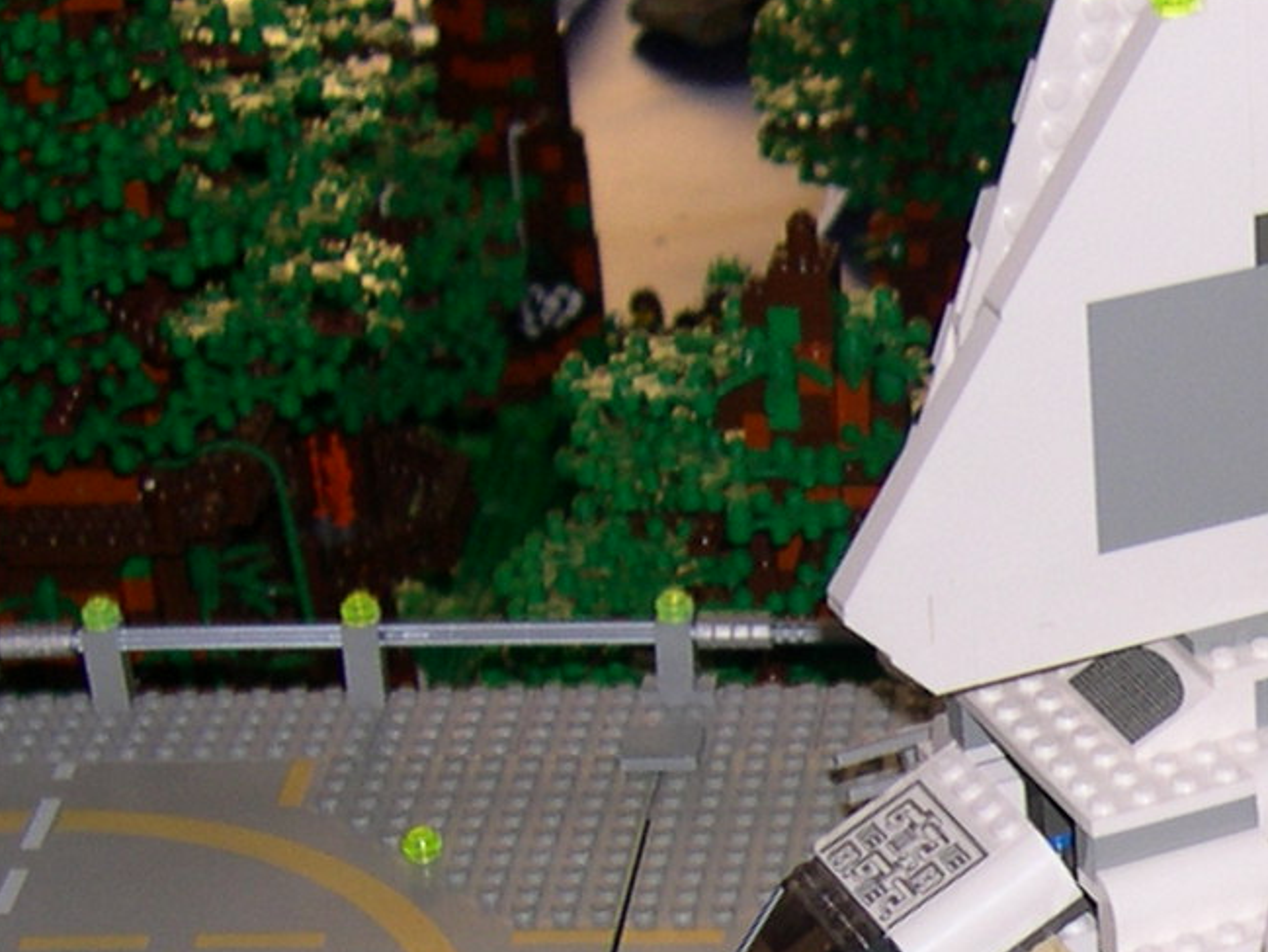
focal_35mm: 133
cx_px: 1583
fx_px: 4873
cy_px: 1075
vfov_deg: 11.0
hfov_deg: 14.3
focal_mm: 8
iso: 100
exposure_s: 1/60
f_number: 2.8
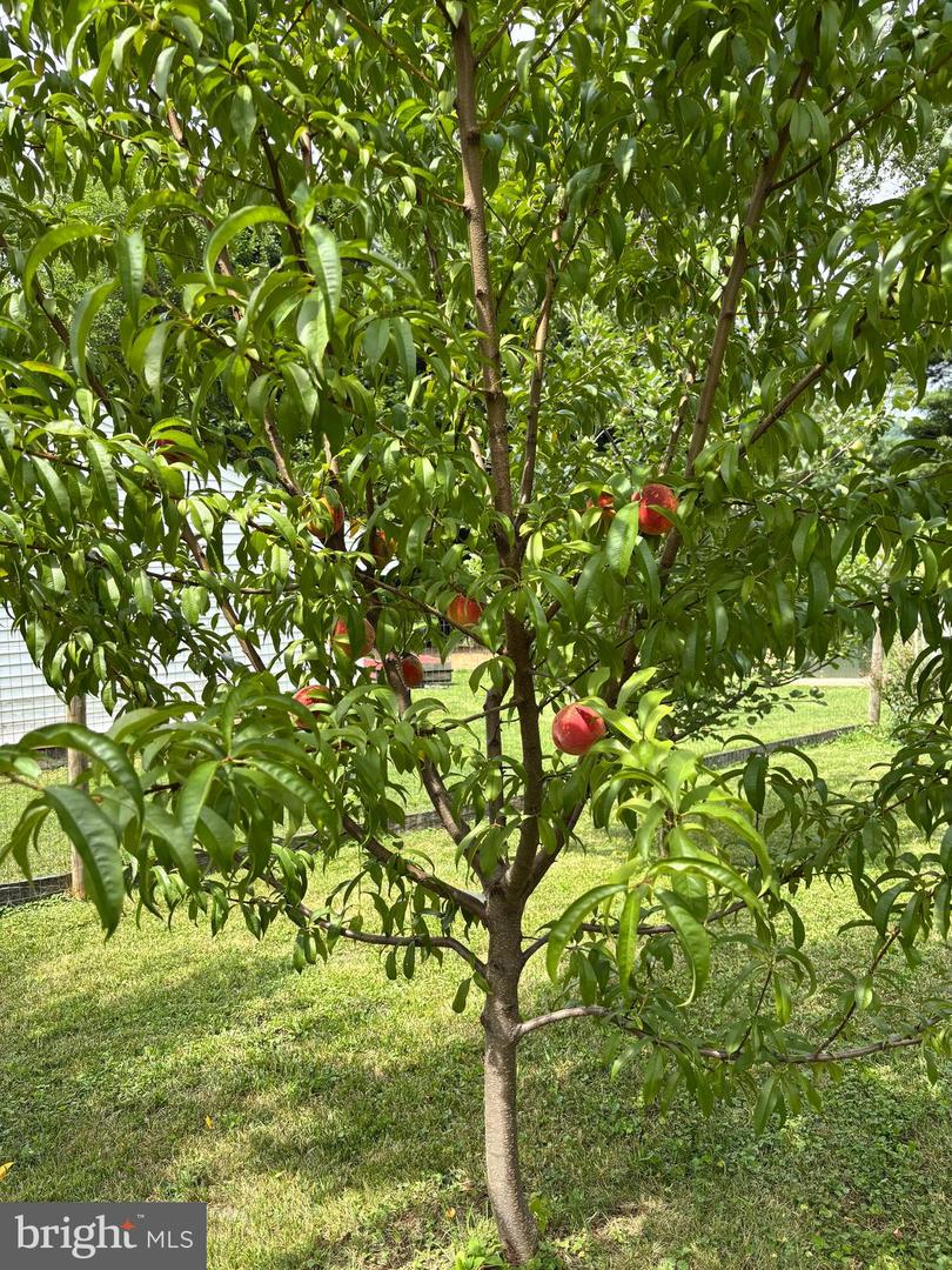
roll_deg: +0.6
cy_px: 635
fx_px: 953
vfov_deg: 67.3
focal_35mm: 26
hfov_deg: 53.1
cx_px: 476
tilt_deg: -5.9
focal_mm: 5.96
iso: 50
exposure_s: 1/732
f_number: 1.6
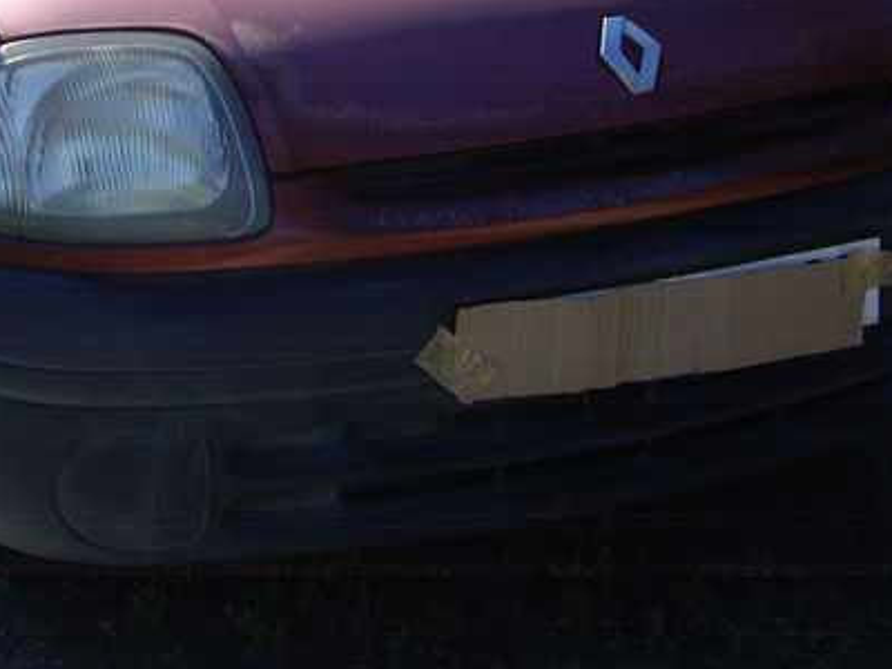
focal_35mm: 95
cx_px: 250
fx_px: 2448
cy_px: 9
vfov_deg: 15.3
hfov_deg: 20.5
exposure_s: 1/400
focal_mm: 7.9
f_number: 2.8
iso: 64
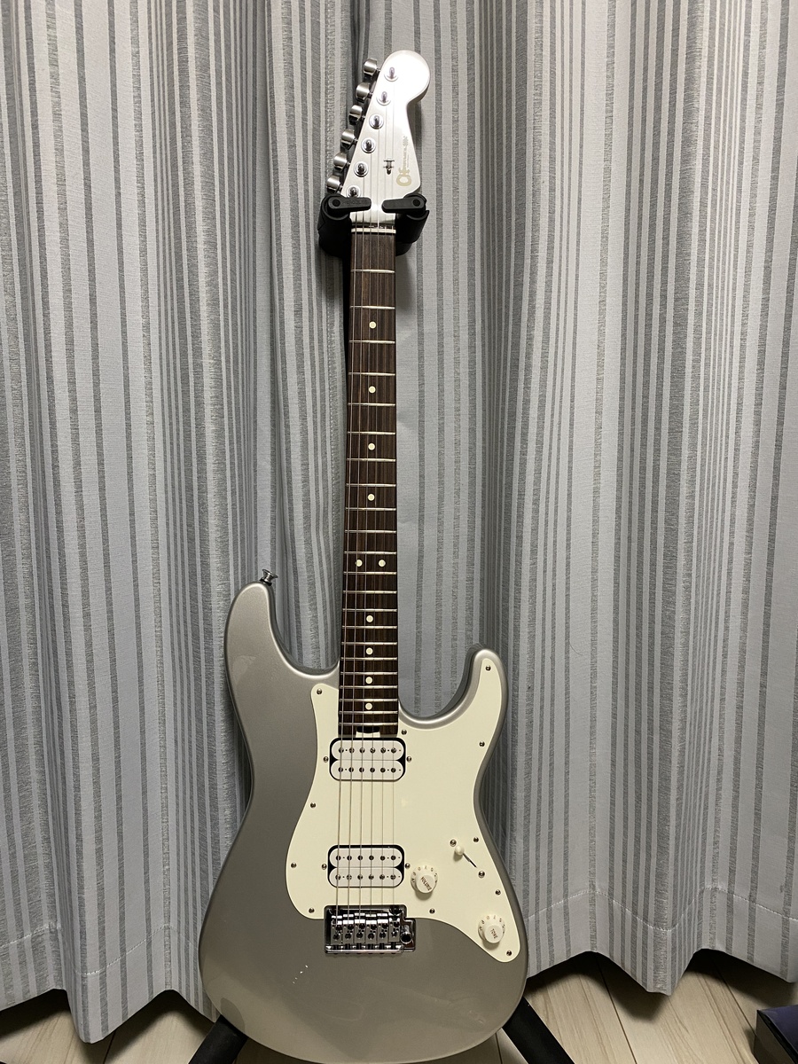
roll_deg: +1.2
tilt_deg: -10.3
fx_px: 799
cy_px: 532
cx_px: 399
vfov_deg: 67.3
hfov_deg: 53.1
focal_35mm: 26
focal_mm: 4.25
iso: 160
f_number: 1.8
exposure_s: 1/53
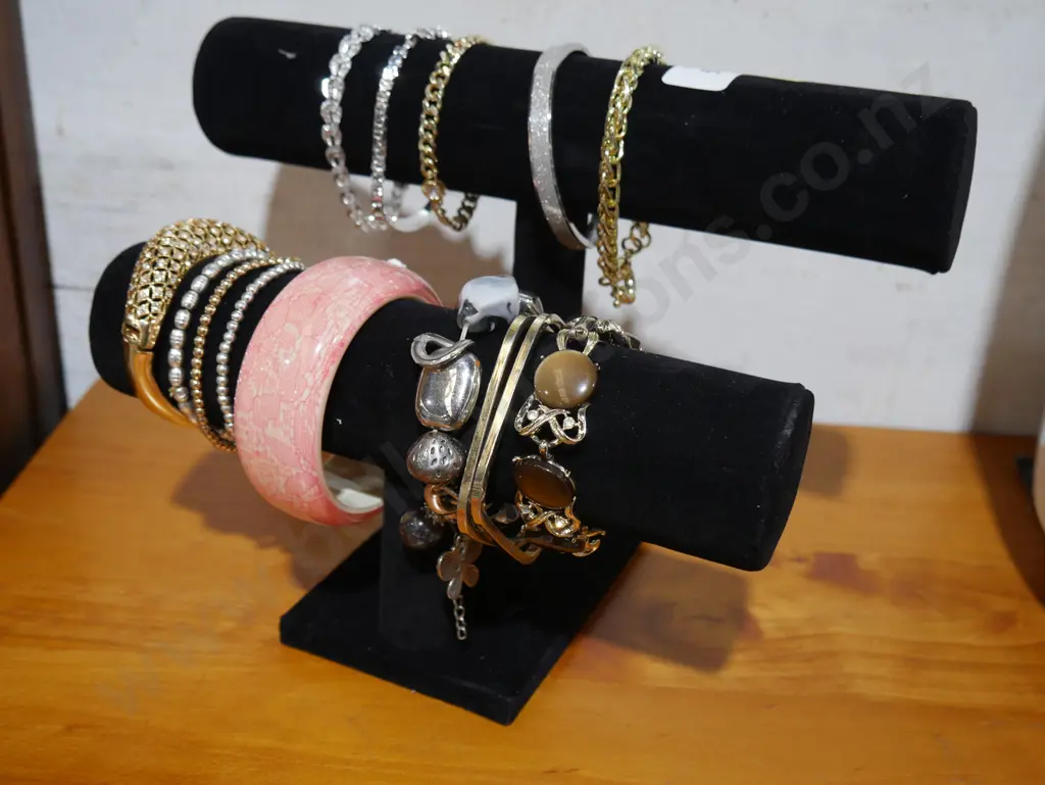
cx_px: 522
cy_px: 392
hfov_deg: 46.8
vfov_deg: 36.0
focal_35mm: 40
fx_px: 1208
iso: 500
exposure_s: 1/60
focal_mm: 20
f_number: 4.5
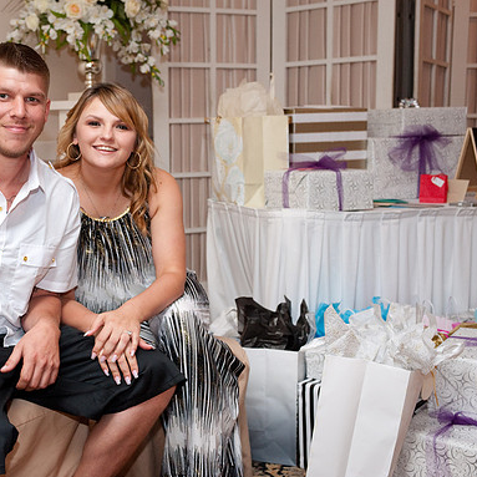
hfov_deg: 31.2
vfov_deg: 31.6
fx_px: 842
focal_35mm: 54
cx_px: 127
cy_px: 238
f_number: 5
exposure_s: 1/160
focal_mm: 42
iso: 3200
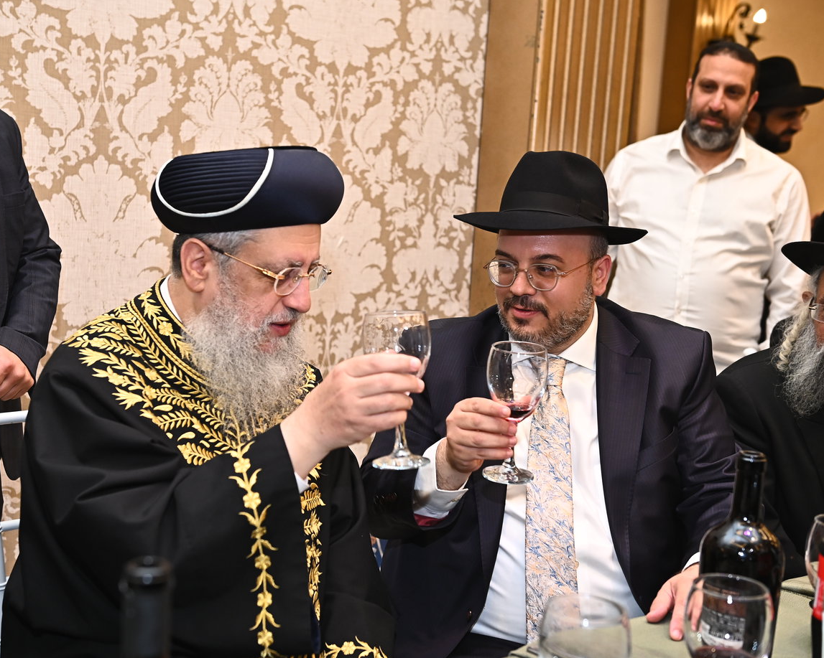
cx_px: 354
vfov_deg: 27.6
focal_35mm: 55
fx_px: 1341
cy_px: 333
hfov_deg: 34.1
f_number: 4
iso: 1250
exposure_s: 1/200
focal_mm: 48
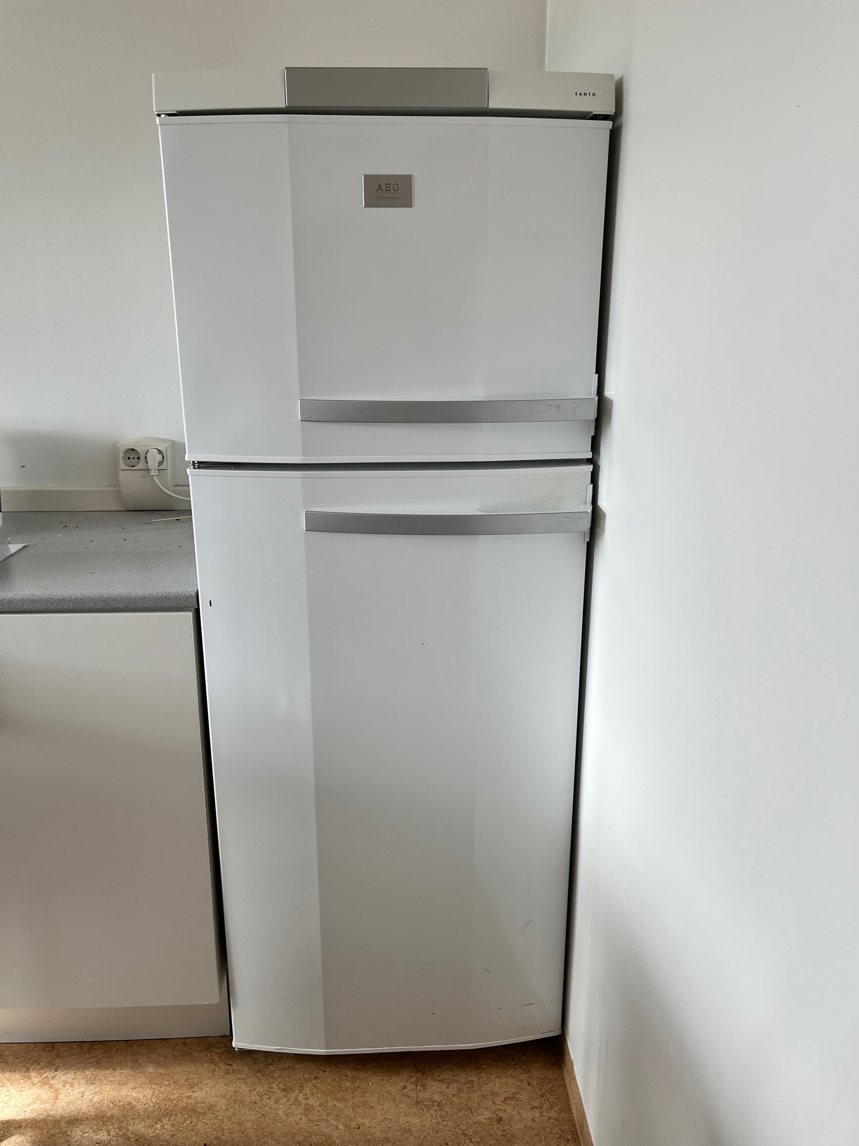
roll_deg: +0.7
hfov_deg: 53.0
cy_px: 573
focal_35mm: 26
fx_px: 861
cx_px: 430
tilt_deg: -16.2
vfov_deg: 67.3
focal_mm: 5.1
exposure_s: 1/122
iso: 50
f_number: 1.6
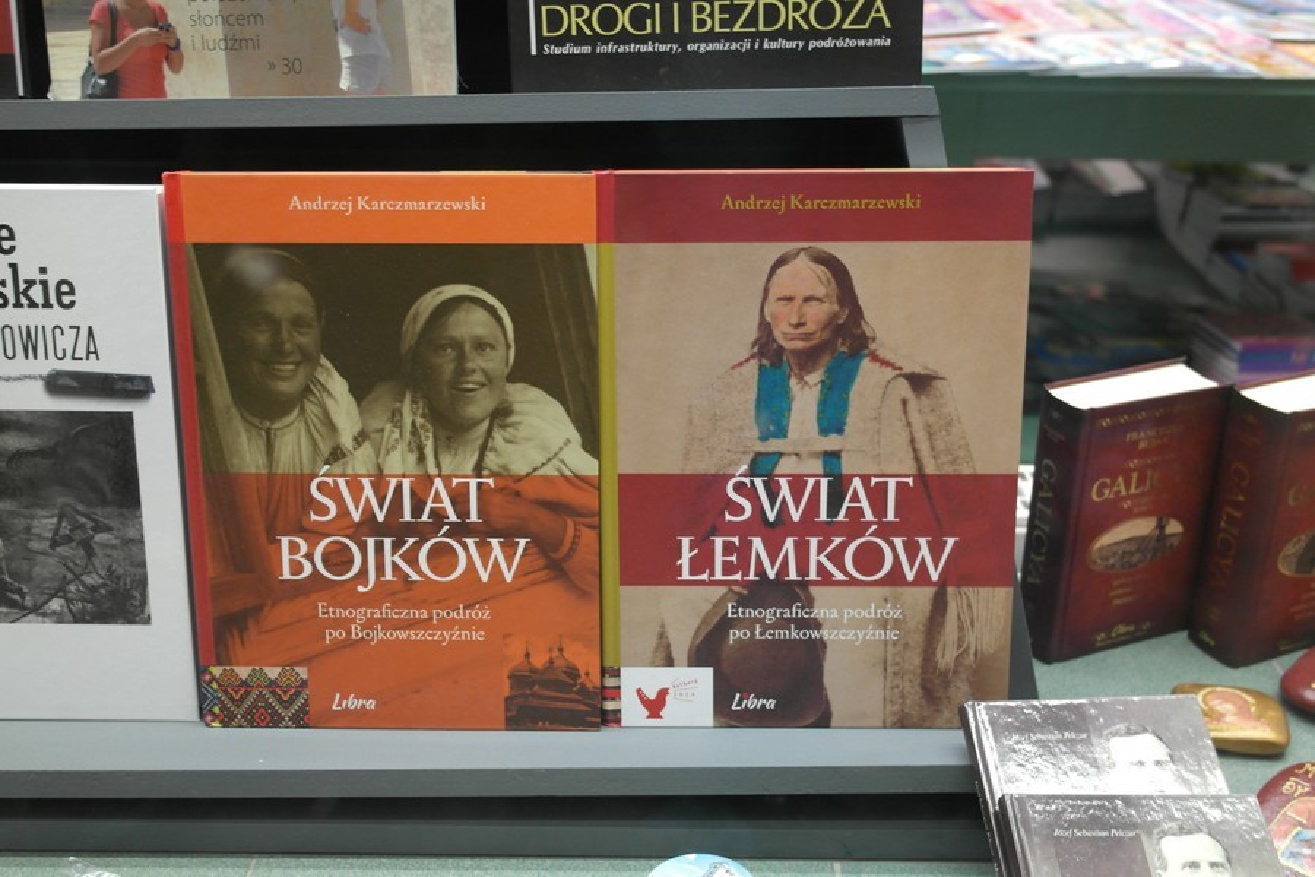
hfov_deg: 48.5
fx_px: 1461
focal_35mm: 40
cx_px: 658
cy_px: 438
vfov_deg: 33.4
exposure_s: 1/25
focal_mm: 26
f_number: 4
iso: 800
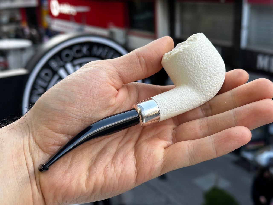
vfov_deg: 30.3
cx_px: 136
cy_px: 102
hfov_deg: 39.7
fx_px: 379
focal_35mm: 48
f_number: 1.78
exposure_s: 1/235
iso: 50
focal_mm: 6.86
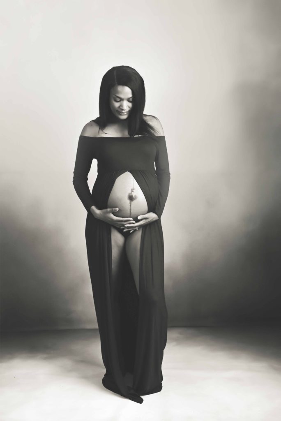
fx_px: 585
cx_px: 140
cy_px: 210
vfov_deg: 39.6
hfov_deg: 27.0
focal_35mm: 50
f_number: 4
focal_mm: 50
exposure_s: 1/100
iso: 320
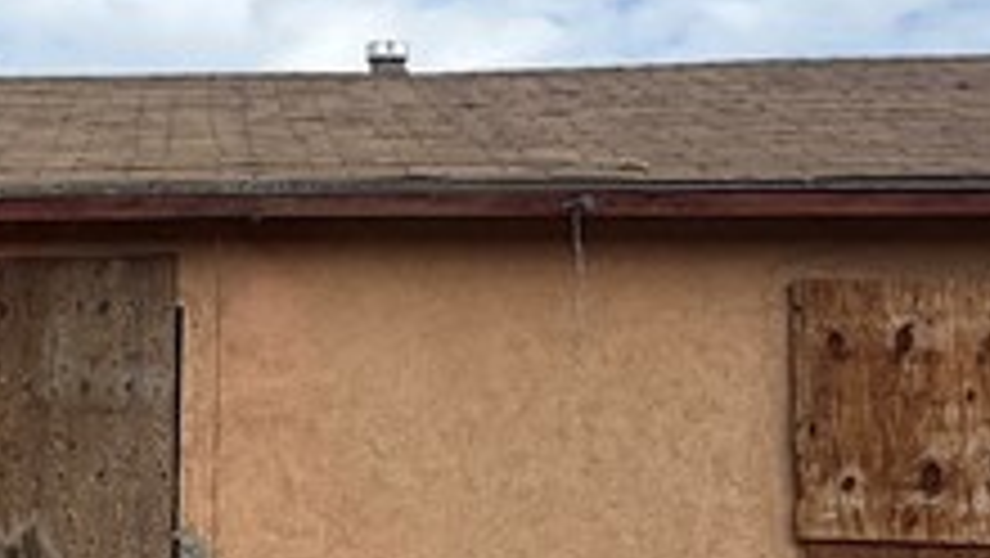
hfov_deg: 26.6
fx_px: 1865
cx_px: -176
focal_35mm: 71
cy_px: 513
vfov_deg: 16.8
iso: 20
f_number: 2.2
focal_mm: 2.22
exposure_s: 1/888
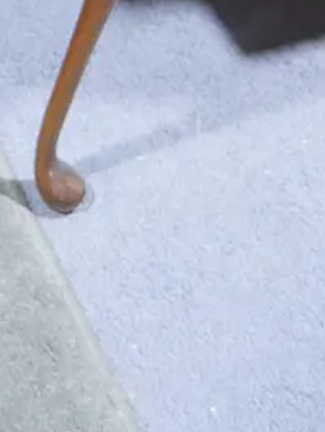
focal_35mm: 108
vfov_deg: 15.9
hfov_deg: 12.7
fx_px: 1351
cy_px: -302
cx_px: -228
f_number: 3.5
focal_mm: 14
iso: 1000
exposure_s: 1/60
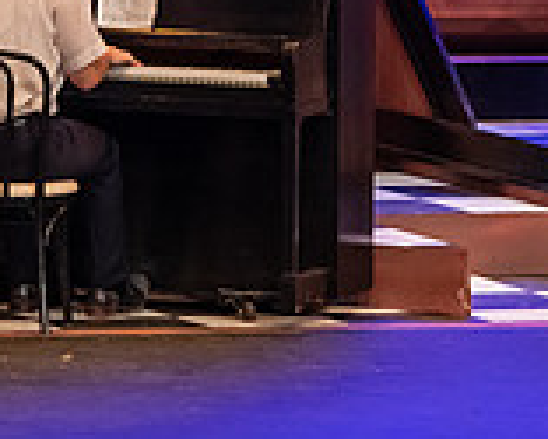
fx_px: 7660
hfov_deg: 4.1
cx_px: 102
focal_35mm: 472
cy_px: -132
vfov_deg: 3.3
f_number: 3.2
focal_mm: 135
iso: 3200
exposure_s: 1/200
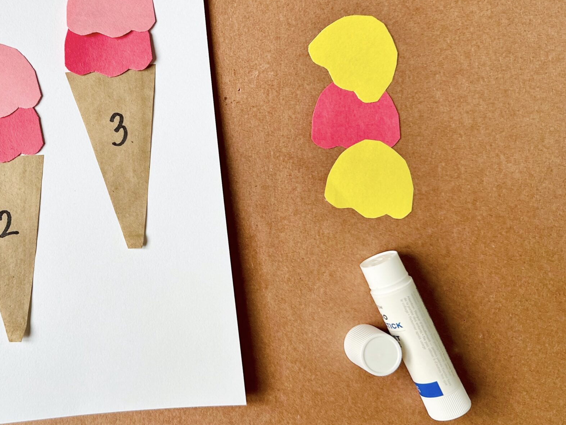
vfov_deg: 36.7
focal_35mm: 39
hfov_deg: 45.8
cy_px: 165
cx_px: 127
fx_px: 638
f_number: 1.78
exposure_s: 1/121
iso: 100
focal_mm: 6.86
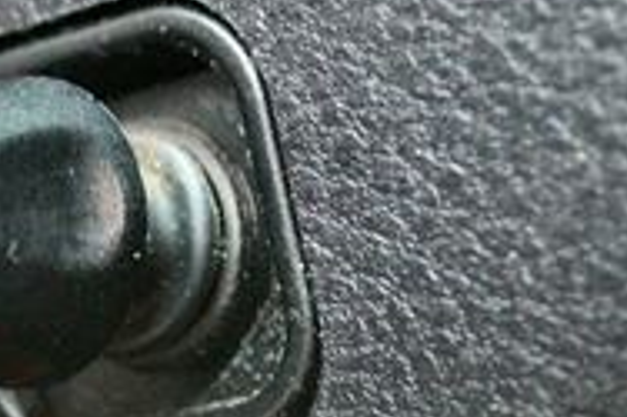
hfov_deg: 13.4
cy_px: 287
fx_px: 2662
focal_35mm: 153
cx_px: 103
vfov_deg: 8.9
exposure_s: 1/25
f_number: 4.5
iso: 12800
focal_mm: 30
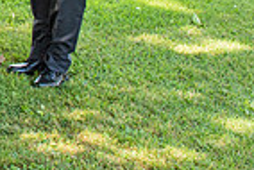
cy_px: -132
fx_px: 692
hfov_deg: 16.5
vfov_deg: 12.8
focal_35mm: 98
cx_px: -233
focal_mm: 24
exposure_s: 1/200
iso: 500
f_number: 6.3
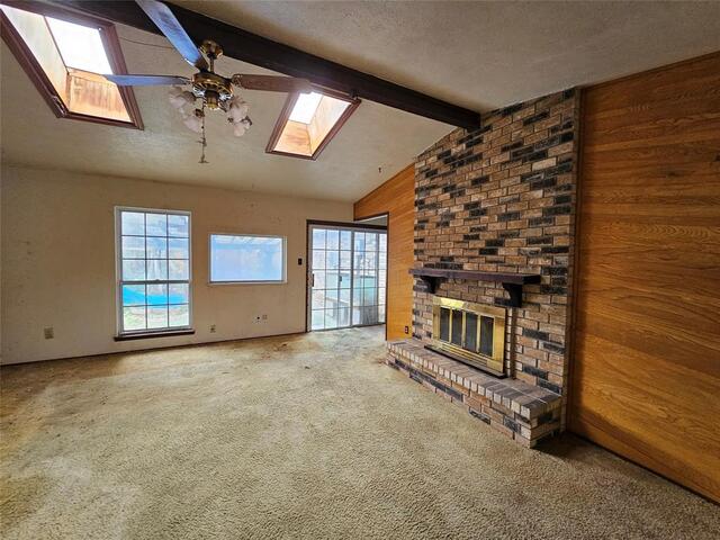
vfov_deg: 89.9
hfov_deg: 106.2
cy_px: 270
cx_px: 360
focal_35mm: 13
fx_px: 270
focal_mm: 2.2
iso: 200
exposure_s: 1/60
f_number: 2.2
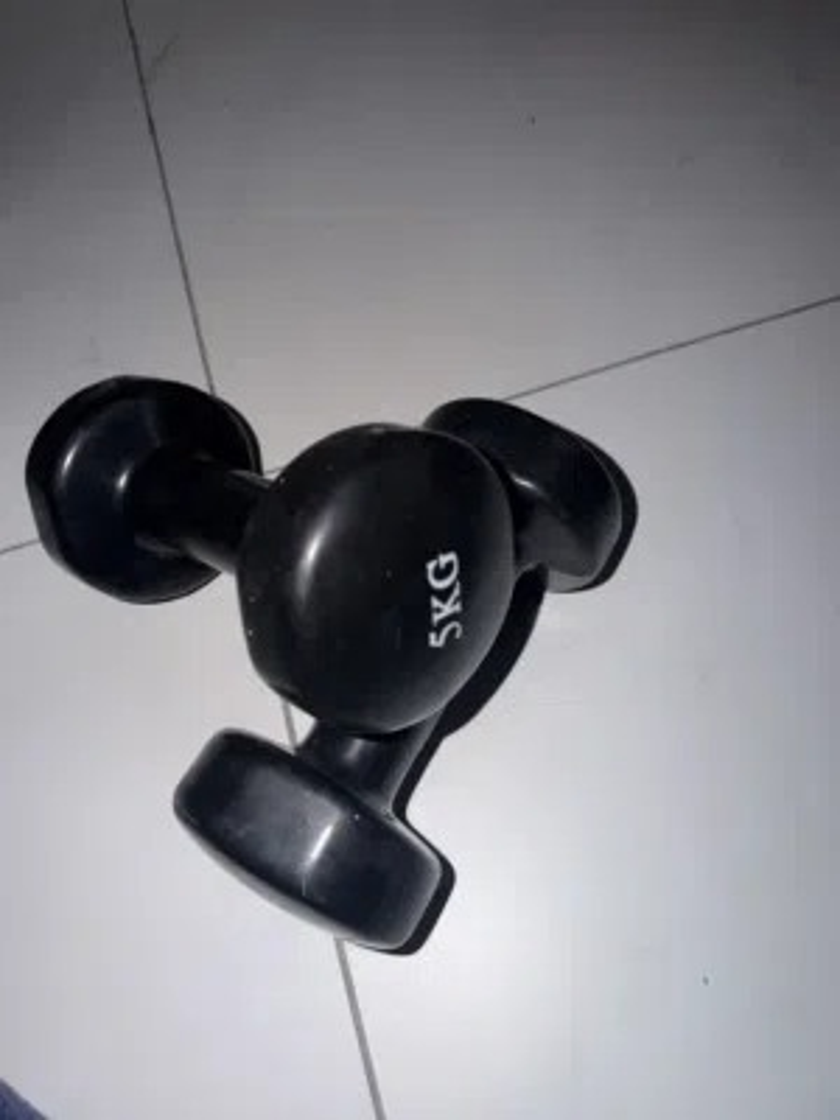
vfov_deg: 71.6
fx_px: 777
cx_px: 420
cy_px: 560
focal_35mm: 24
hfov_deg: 56.8
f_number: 1.78
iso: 50
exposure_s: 1/4
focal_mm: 6.76
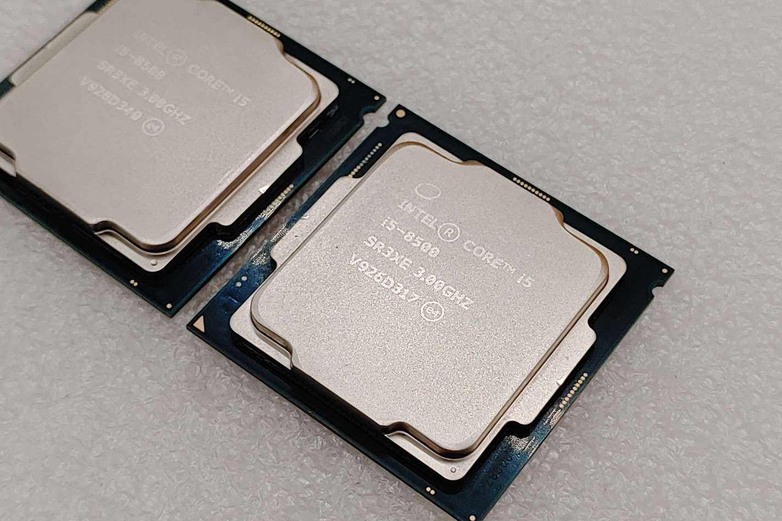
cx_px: 391
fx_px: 1347
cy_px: 278
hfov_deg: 32.4
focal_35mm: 62
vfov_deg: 21.9
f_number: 1.8
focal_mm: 4.36
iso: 50
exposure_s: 1/250
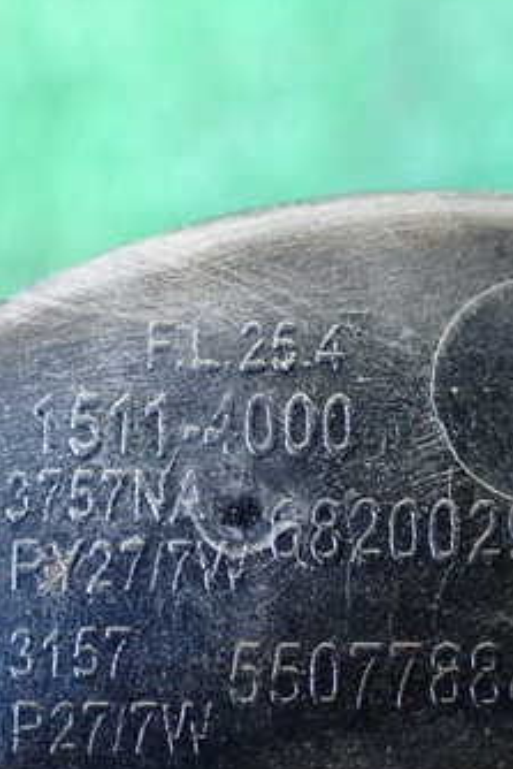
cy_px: 435
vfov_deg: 35.6
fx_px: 1196
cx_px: 246
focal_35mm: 56
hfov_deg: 24.2
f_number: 2.3
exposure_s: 1/30
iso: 800
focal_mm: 5.4
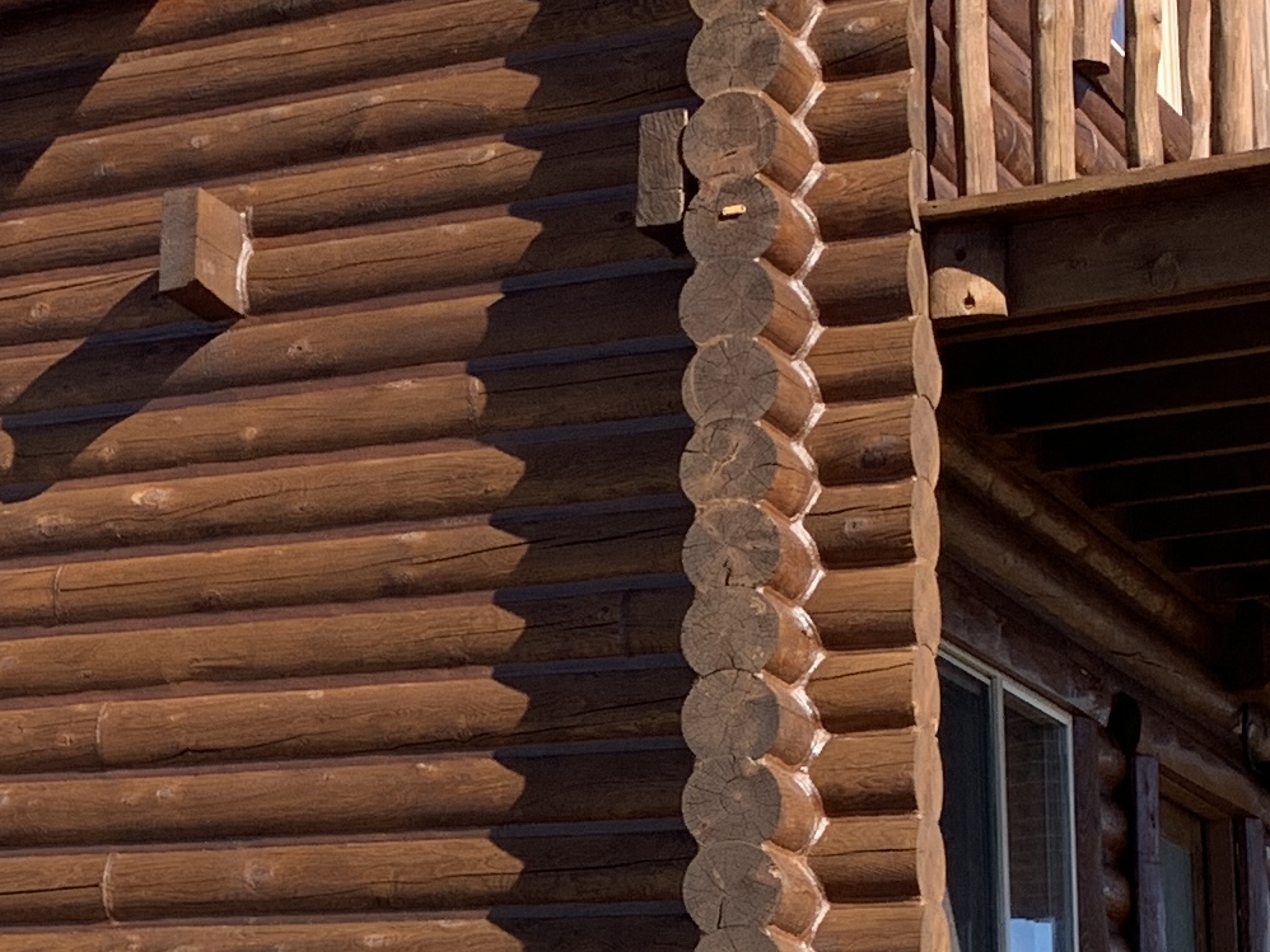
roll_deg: -3.0
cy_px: 694
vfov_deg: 14.1
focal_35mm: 105
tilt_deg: +11.2
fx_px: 3853
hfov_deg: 17.8
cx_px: -251
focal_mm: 4.25
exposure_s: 1/919
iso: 25
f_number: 1.8
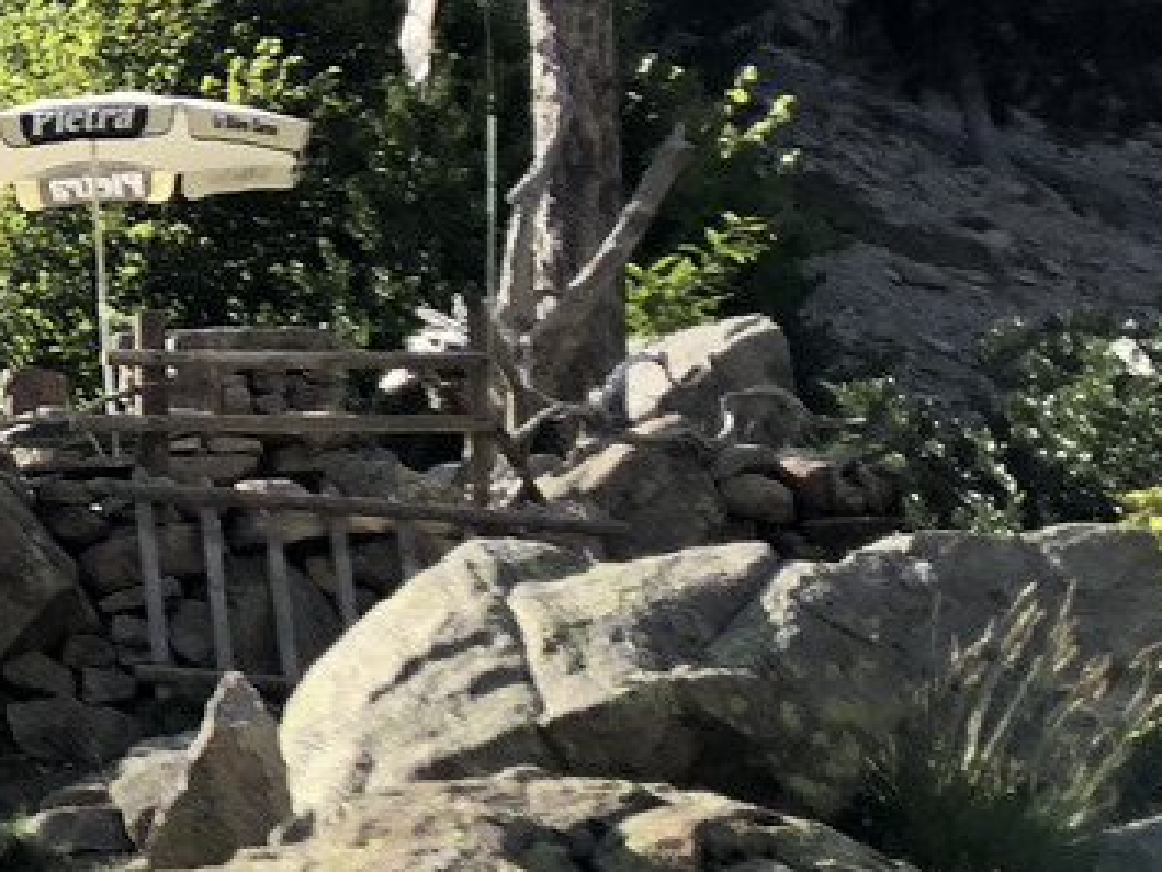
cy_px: 388
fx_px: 4265
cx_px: -1007
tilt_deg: +12.7
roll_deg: +0.4
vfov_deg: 11.7
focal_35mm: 127
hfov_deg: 13.7
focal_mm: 4
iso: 20
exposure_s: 1/857
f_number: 1.8
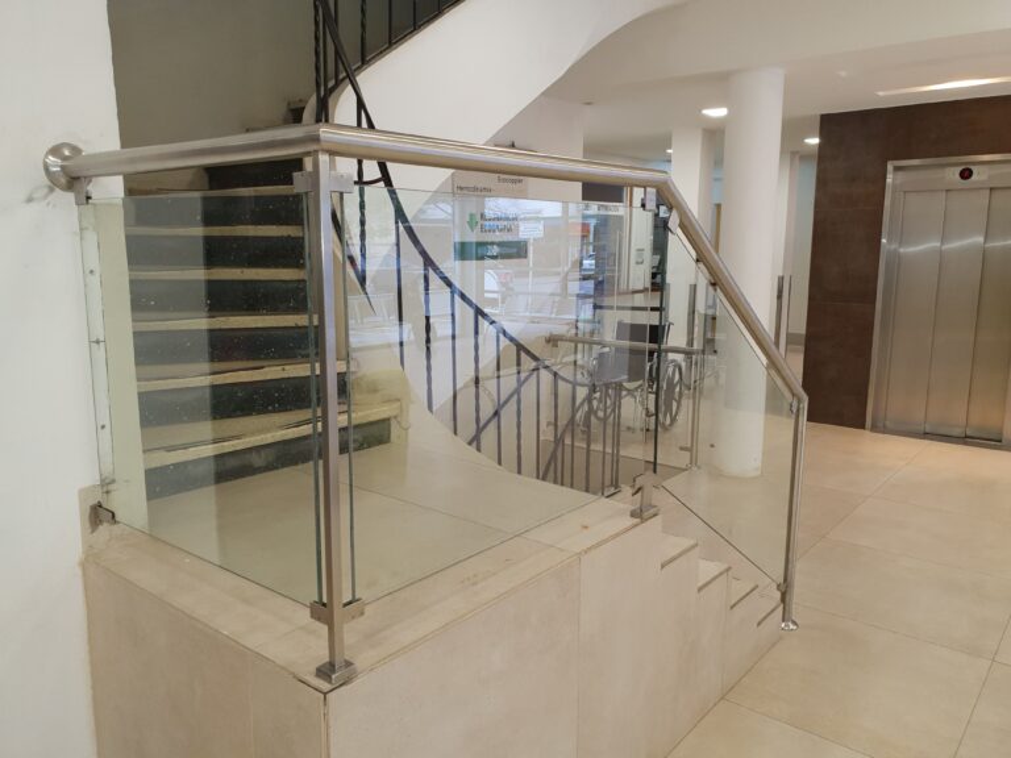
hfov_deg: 67.3
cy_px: 379
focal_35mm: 26
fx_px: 759
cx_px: 506
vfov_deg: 53.1
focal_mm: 4.32
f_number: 2.4
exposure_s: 1/50
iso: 80
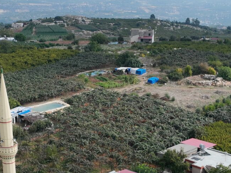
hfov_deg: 26.0
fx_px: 500
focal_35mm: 75
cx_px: 108
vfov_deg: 19.4
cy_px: 147
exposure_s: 1/2000
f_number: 2.8
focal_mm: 12.29
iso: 140
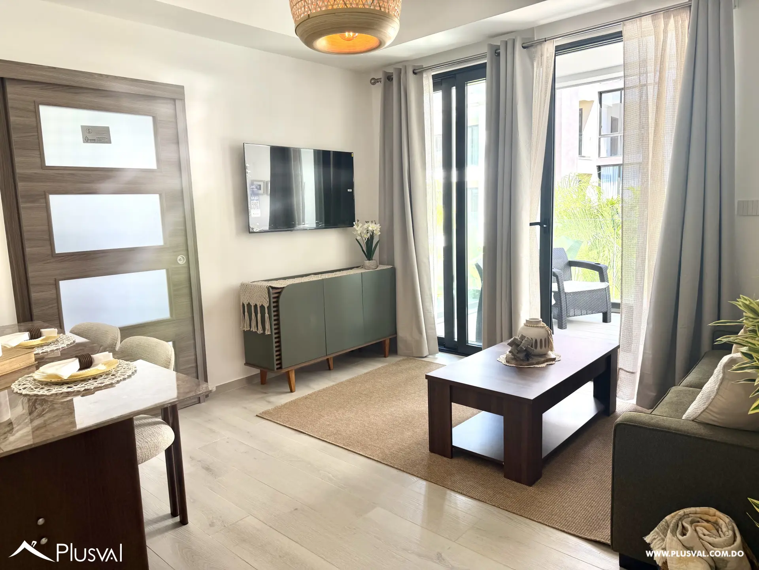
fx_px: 526
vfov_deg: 56.8
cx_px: 380
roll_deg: +2.5
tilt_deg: -7.8
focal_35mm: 24
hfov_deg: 71.6
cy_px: 285
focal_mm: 6.76
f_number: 1.78
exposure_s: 1/176
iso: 80
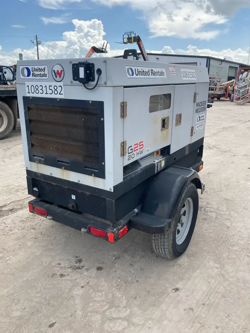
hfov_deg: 49.8
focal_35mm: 28
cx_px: 125
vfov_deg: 63.4
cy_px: 166
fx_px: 270
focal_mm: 3.99
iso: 20
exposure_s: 1/867
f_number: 1.8
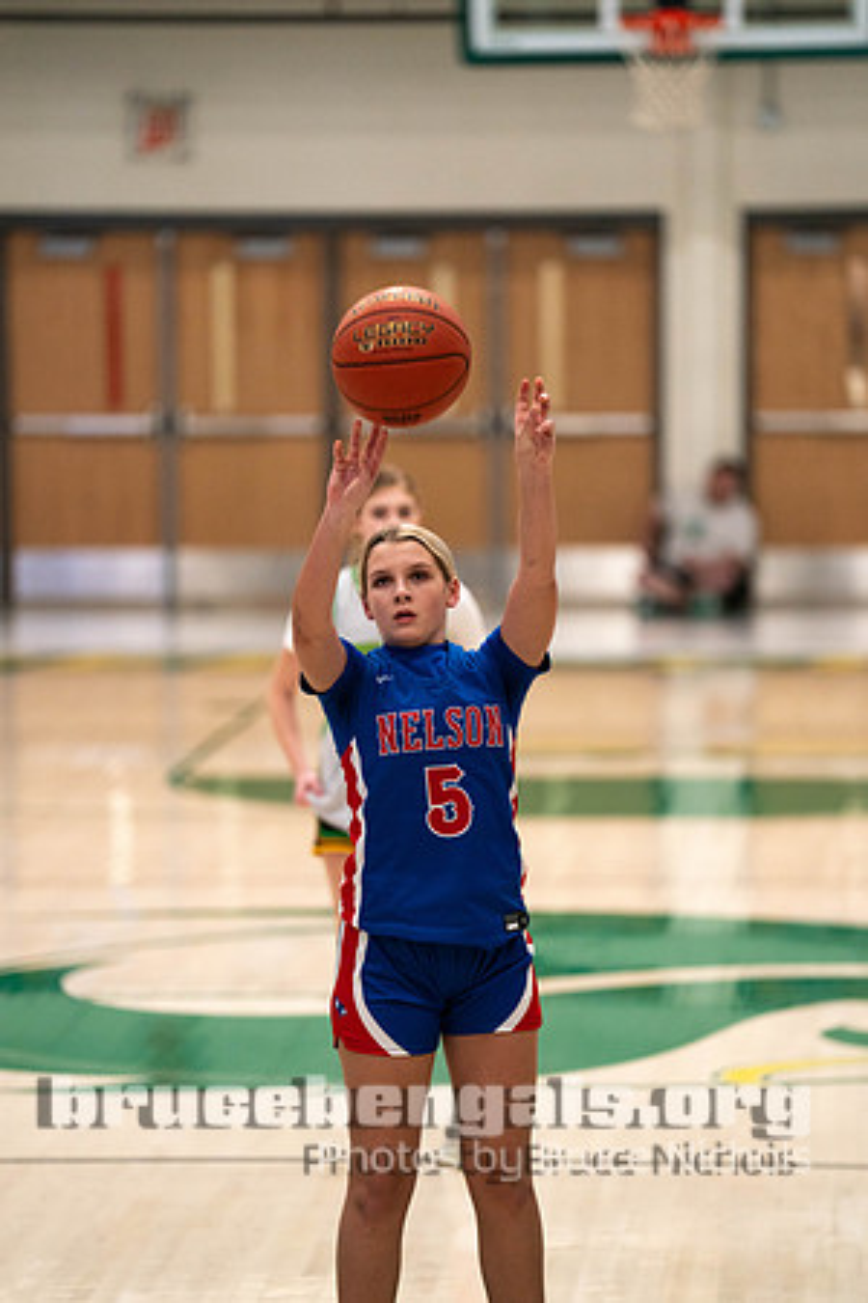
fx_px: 6329
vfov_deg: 11.7
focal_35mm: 175
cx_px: 434
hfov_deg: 7.8
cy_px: 652
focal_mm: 175
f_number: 2.8
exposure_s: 1/1000
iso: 2500
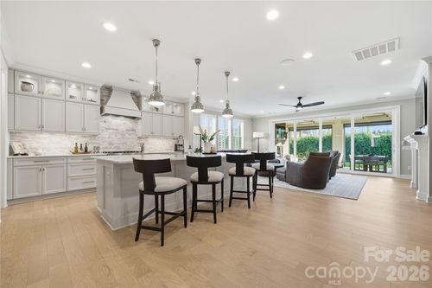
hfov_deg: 104.3
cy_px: 144
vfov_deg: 81.2
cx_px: 216
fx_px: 168
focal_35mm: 14
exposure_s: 1/50
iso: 160
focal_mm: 14
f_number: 7.1
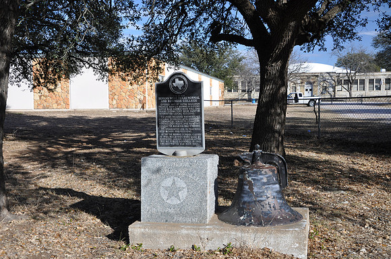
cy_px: 130
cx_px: 196
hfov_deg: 46.5
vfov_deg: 31.8
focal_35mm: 42
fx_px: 456
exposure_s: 1/200
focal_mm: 28
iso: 200
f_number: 7.1
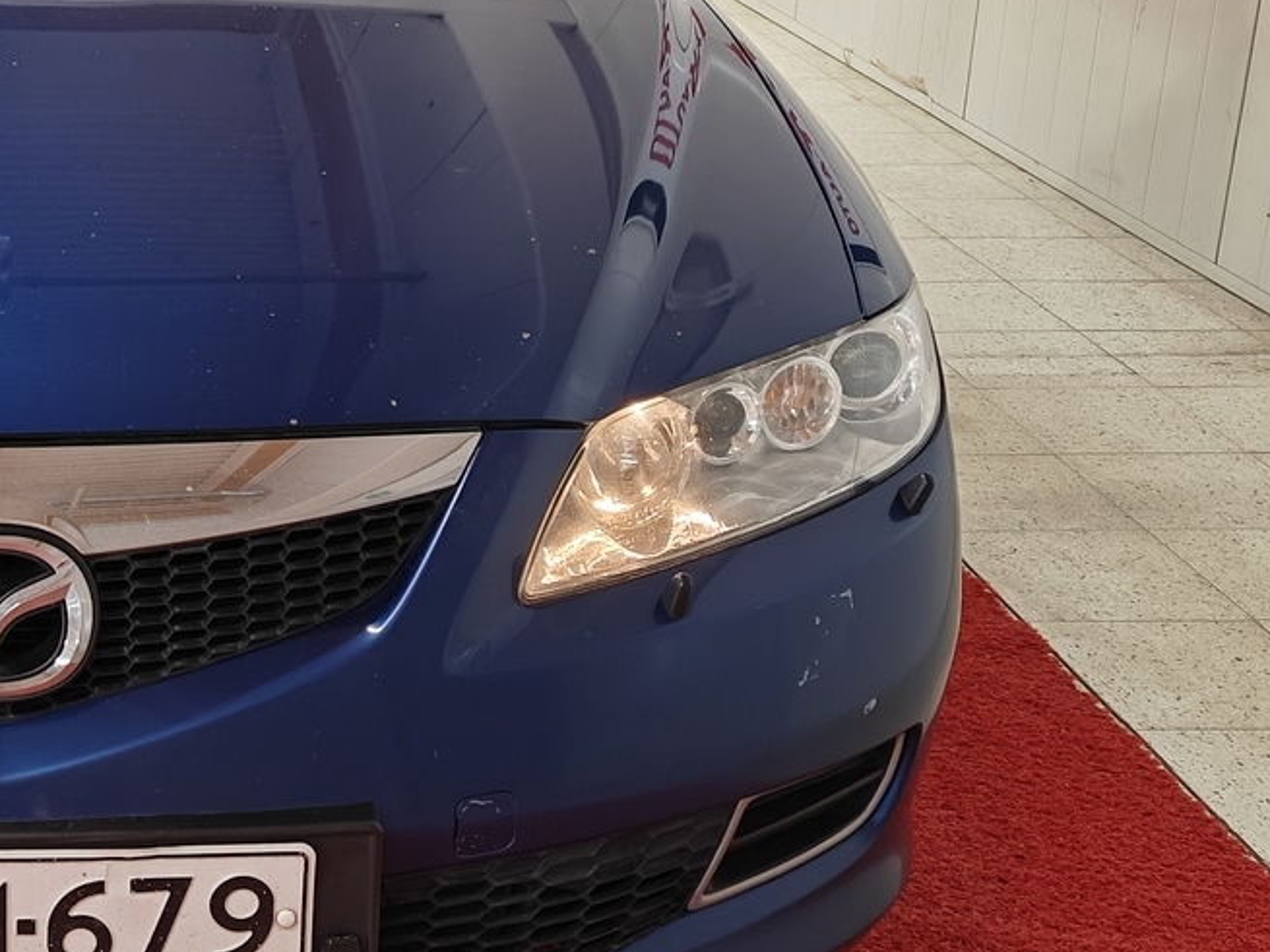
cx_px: 16
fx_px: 2421
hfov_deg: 27.8
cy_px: 353
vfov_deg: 22.2
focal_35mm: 66
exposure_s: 1/52
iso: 64
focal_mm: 5.59
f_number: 1.8
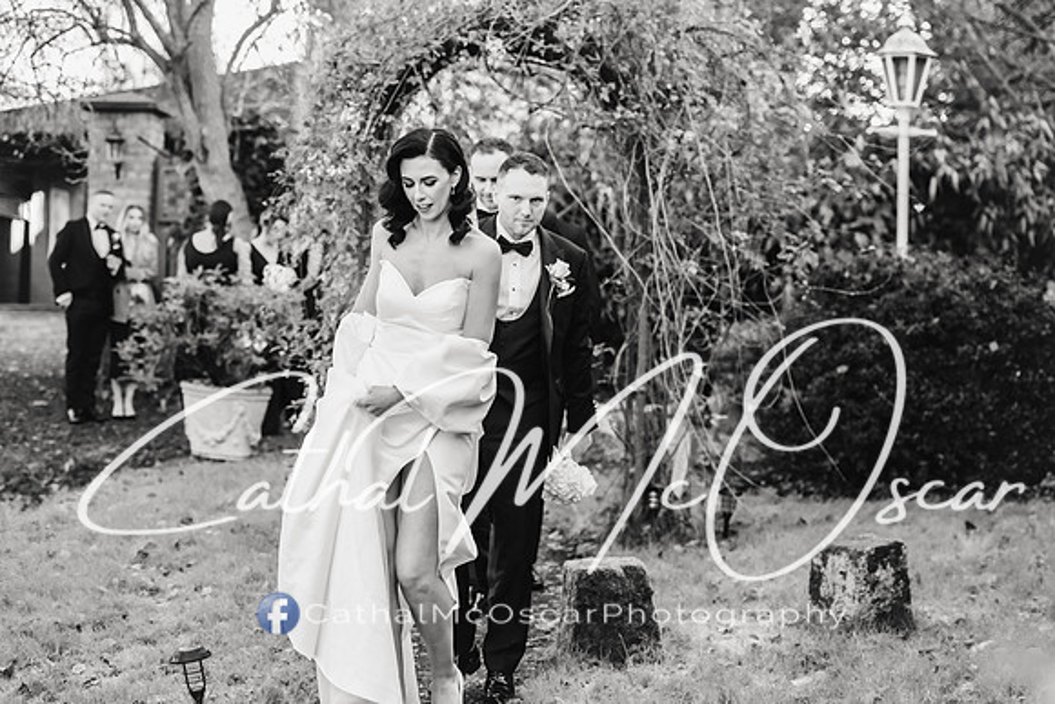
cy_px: 352
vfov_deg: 13.7
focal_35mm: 100
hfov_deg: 20.4
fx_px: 2931
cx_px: 528
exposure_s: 1/320
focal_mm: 100
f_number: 2.8
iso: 800
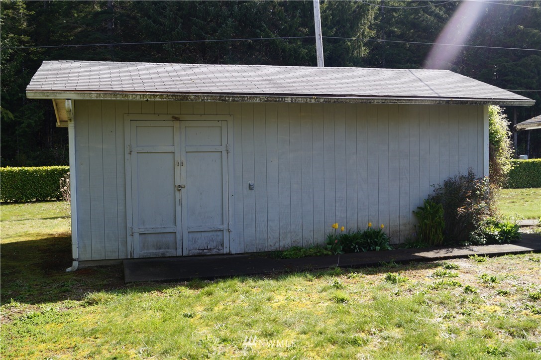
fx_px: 541
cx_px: 270
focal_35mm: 36
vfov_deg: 36.8
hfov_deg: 53.2
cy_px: 180
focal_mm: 24
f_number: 8
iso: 100
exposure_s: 1/100
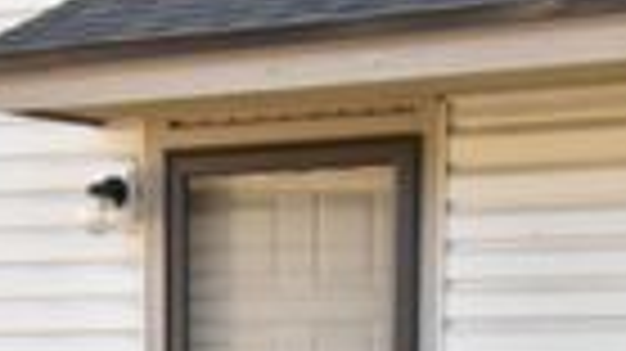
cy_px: 655
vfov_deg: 10.1
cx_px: 167
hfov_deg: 18.8
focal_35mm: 113
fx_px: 1875
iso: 400
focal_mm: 20
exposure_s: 1/160
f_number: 5.6
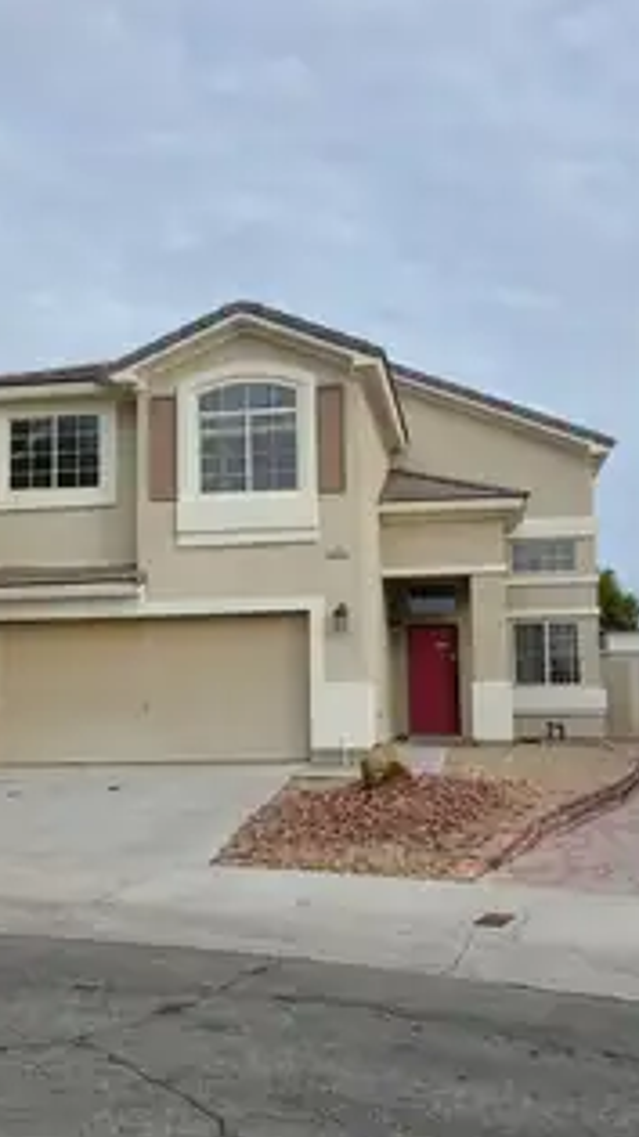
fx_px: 1085
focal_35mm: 36
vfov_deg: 55.3
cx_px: 332
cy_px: 603
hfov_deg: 32.8
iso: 40
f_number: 1.8
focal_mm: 5.4
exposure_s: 1/1770
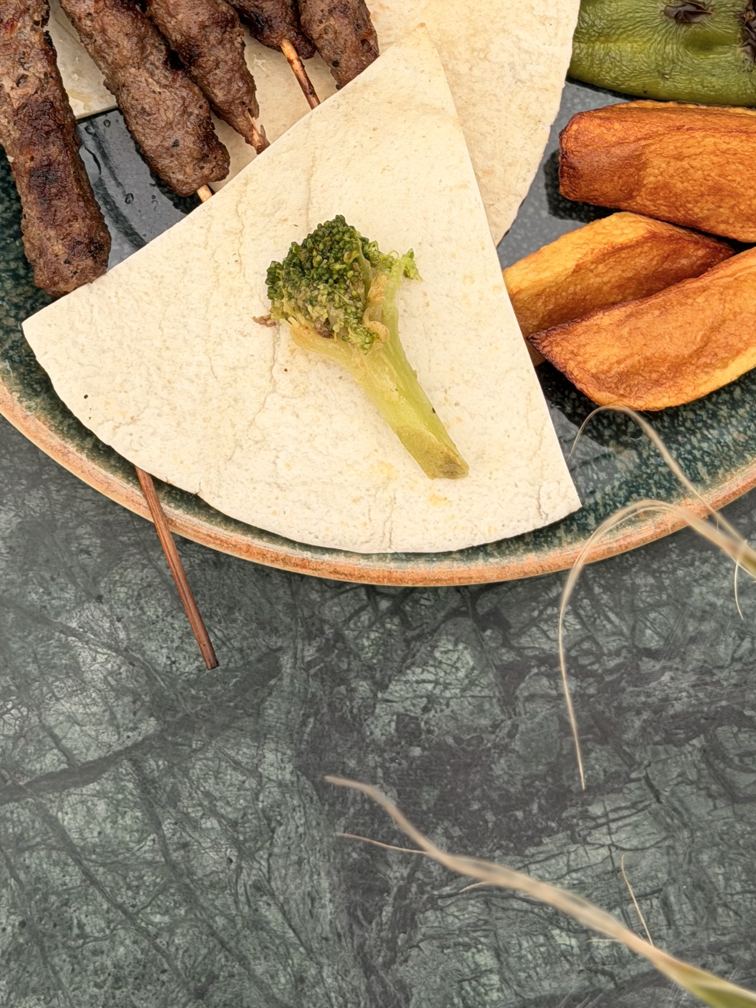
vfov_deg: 21.1
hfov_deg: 16.2
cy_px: 118
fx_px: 2650
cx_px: 437
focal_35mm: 91
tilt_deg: -76.8
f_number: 1.78
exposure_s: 1/1353
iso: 64
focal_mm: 6.76
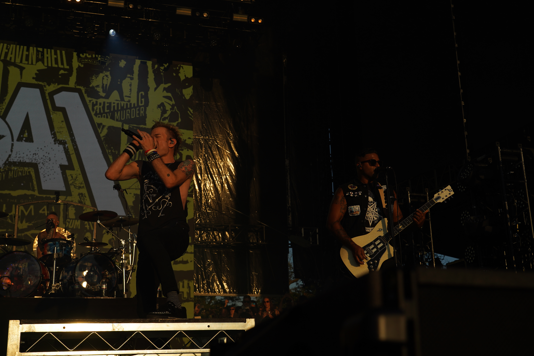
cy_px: 183
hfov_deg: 44.5
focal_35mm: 44
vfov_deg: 30.5
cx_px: 244
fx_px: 653
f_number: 8
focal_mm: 40
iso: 100
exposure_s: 1/800
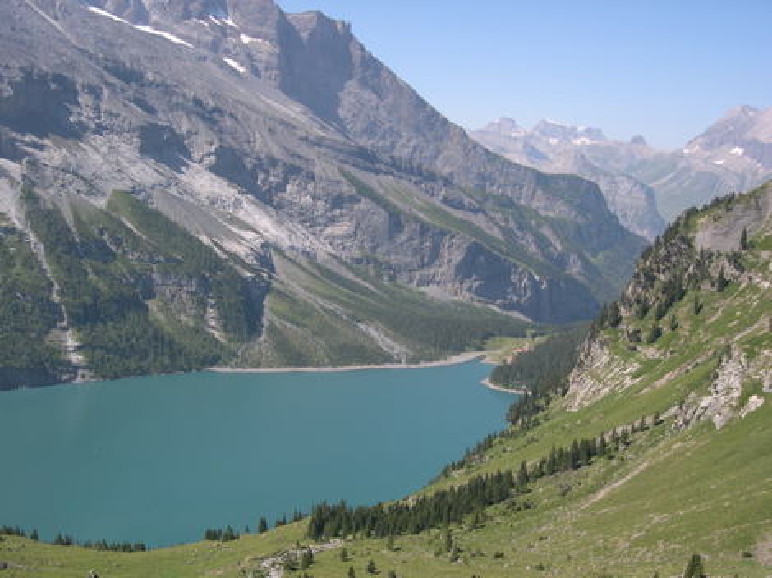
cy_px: 289
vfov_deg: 37.7
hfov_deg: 49.0
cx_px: 386
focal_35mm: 38
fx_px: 847
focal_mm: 8
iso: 100
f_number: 7.6
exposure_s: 1/159
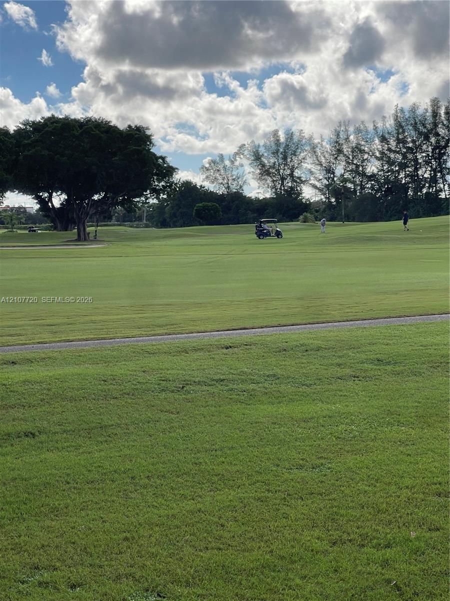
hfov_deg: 22.9
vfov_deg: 30.3
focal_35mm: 64
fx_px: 1109
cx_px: 225
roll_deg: +1.7
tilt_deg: -3.4
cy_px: 300
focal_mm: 7.5
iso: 20
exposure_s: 1/1292
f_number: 2.2
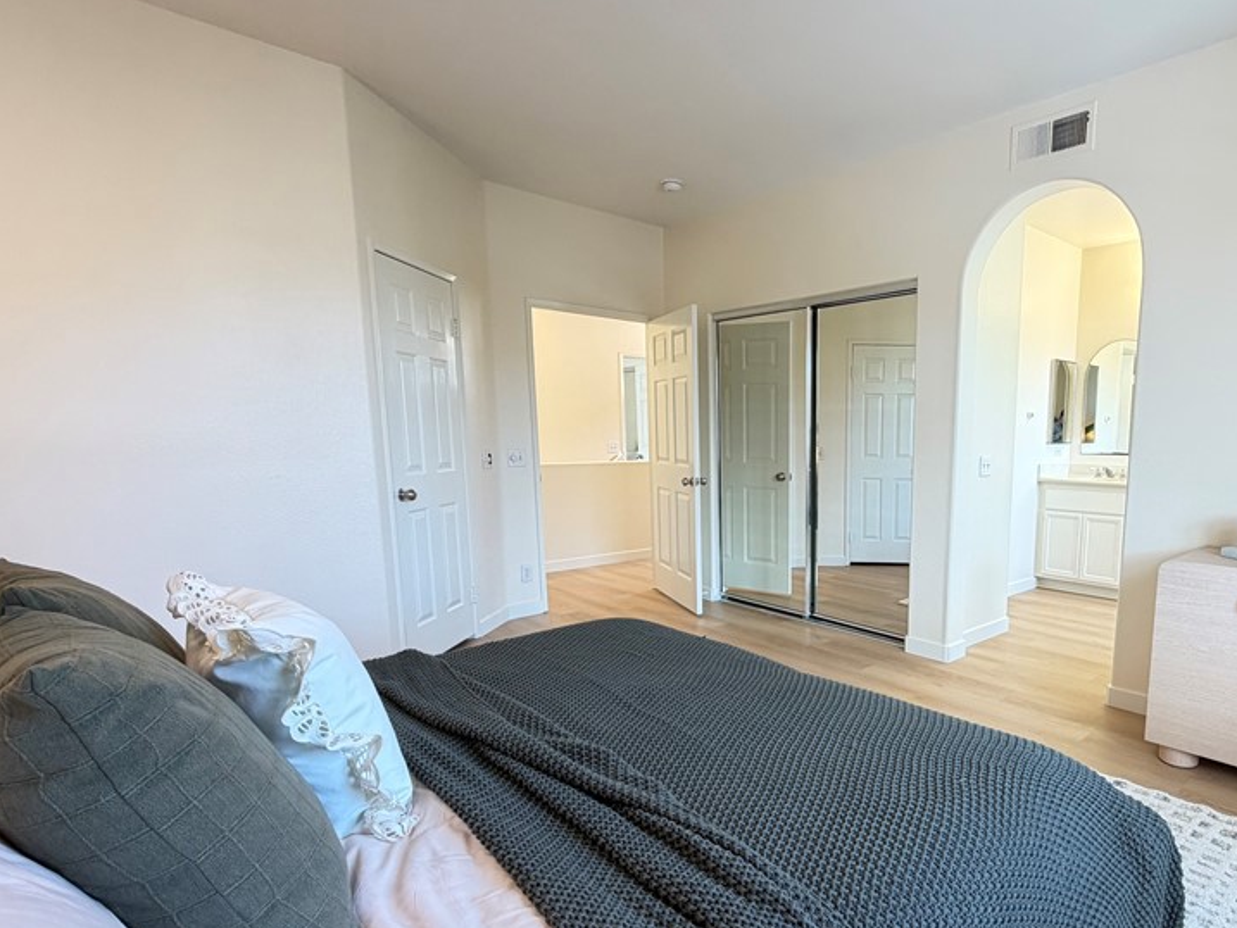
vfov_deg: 65.6
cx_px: 838
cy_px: 536
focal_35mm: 20
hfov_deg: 78.7
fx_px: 715
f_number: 2.2
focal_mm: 2.22
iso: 160
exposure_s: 1/60
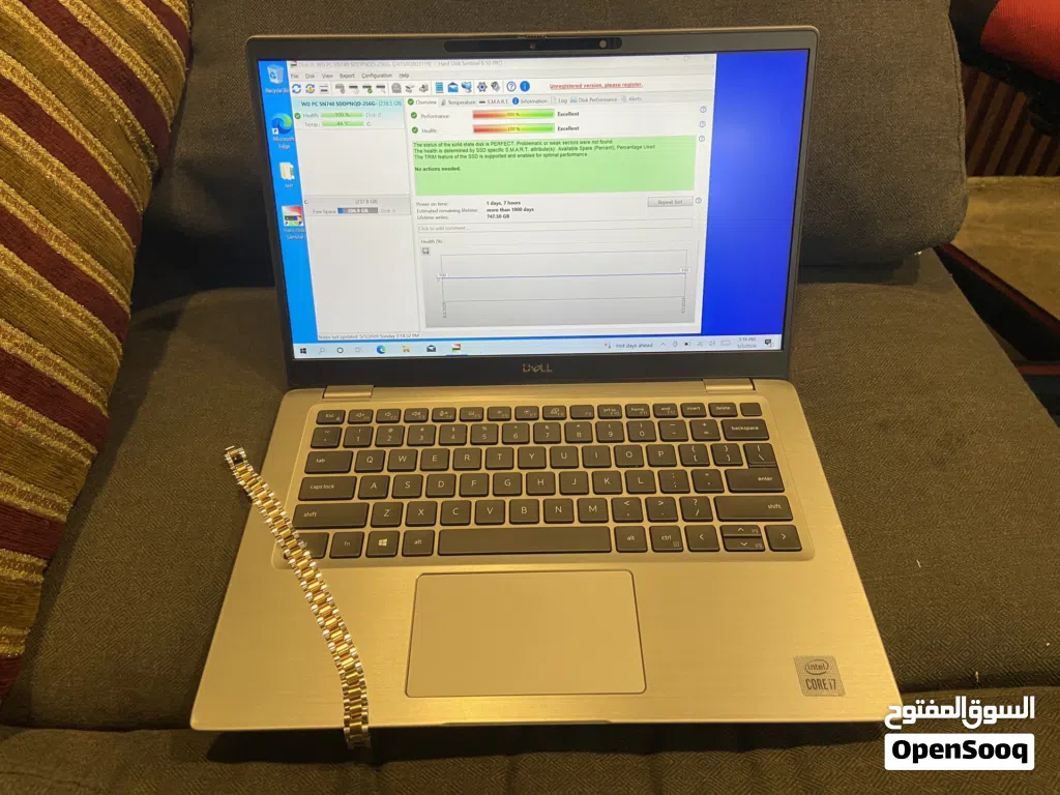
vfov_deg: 53.1
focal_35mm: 26
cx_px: 530
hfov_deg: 67.3
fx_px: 796
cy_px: 398
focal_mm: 4.25
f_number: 1.8
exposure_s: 1/78
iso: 125
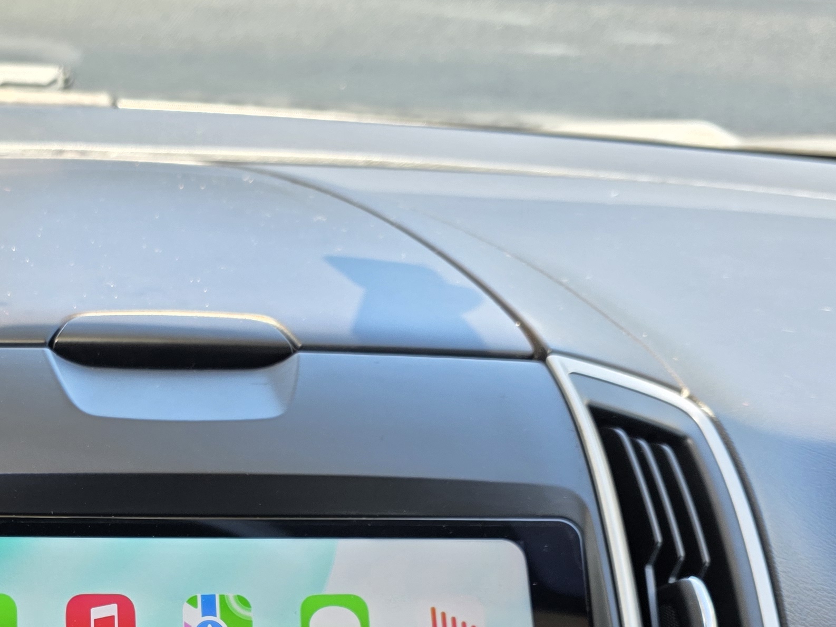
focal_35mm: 58
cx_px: 93
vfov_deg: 23.1
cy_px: 760
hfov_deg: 31.7
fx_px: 1401
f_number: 1.7
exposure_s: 1/180
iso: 80
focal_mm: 6.3
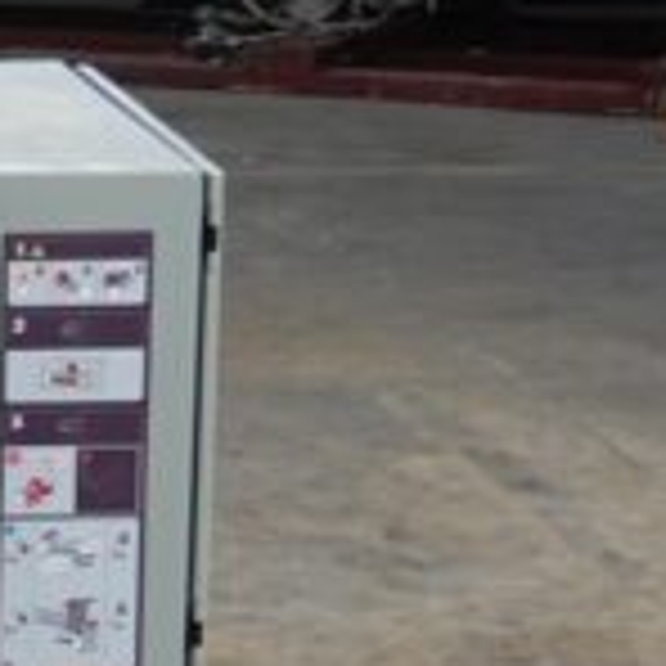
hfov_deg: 5.7
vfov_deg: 5.9
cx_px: -1089
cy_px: 853
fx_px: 6400
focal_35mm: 294
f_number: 4
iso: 500
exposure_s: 1/50
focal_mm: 19.03
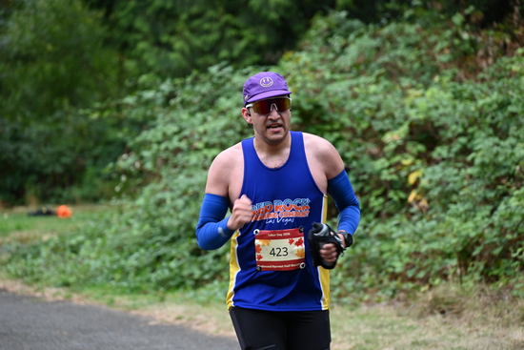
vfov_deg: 6.9
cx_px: 262
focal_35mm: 200
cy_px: 175
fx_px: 2912
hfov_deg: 10.3
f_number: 6.3
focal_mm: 200
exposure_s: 1/250
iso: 640
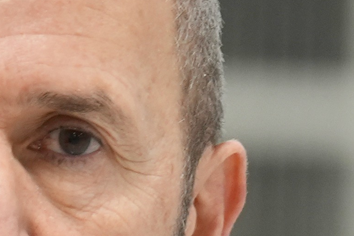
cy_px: 551
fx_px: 13170
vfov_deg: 1.0
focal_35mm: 1340
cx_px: 67
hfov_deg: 1.5
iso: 800
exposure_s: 1/100
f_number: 3.5
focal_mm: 171
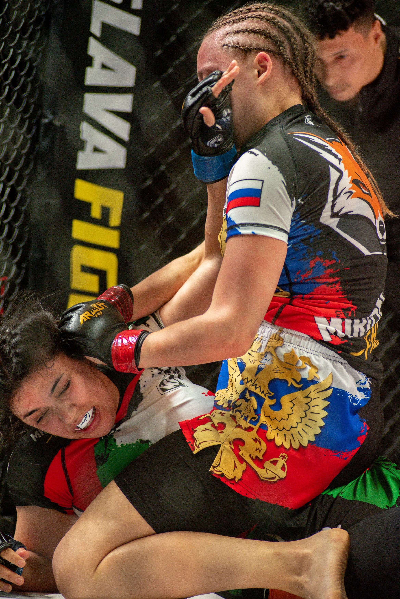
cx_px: 200
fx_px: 2082
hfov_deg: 11.0
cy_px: 300
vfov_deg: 16.4
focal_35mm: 125
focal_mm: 125
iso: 2000
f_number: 4
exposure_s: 1/1250
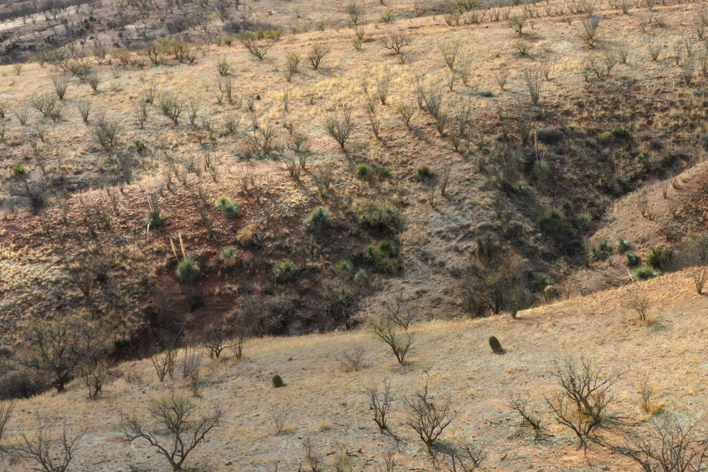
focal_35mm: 63
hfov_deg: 31.2
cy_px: 167
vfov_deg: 21.5
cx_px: 556
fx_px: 1239
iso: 100
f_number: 11
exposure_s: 1/160
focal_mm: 10.26
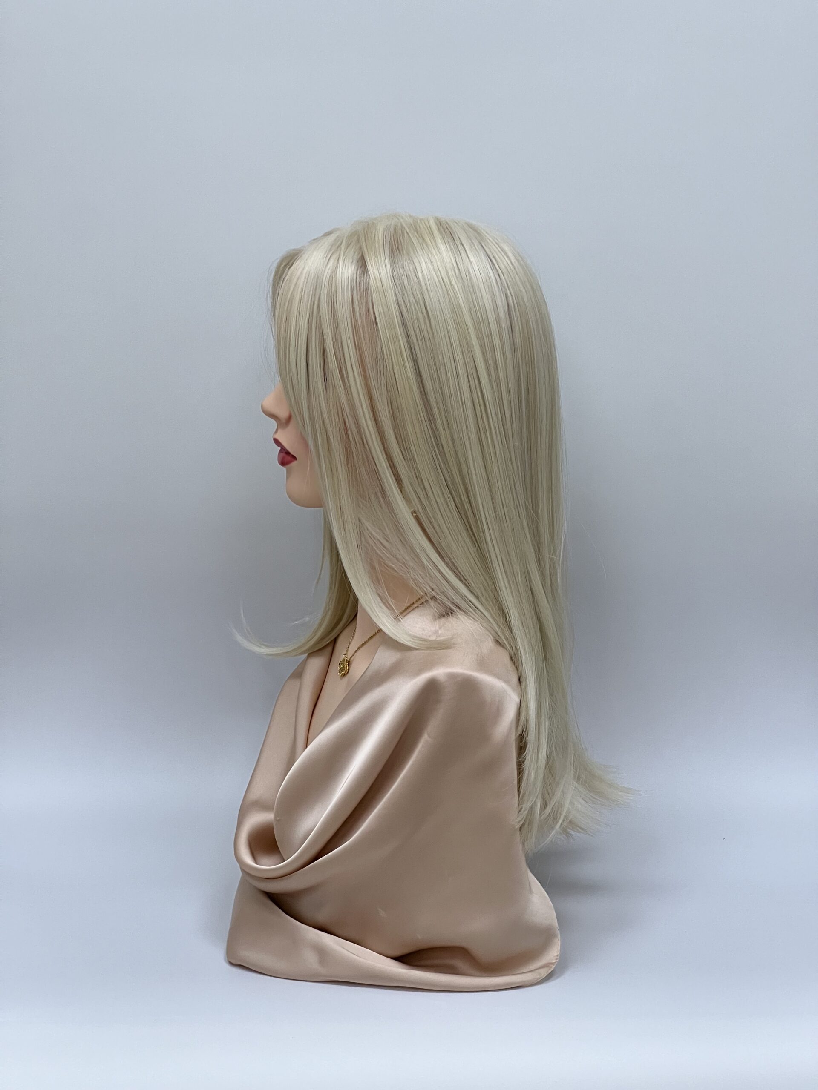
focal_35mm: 77
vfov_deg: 25.3
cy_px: 545
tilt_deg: -11.9
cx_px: 409
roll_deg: +0.1
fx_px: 2426
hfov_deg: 19.1
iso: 160
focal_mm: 9
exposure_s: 1/100
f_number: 2.8
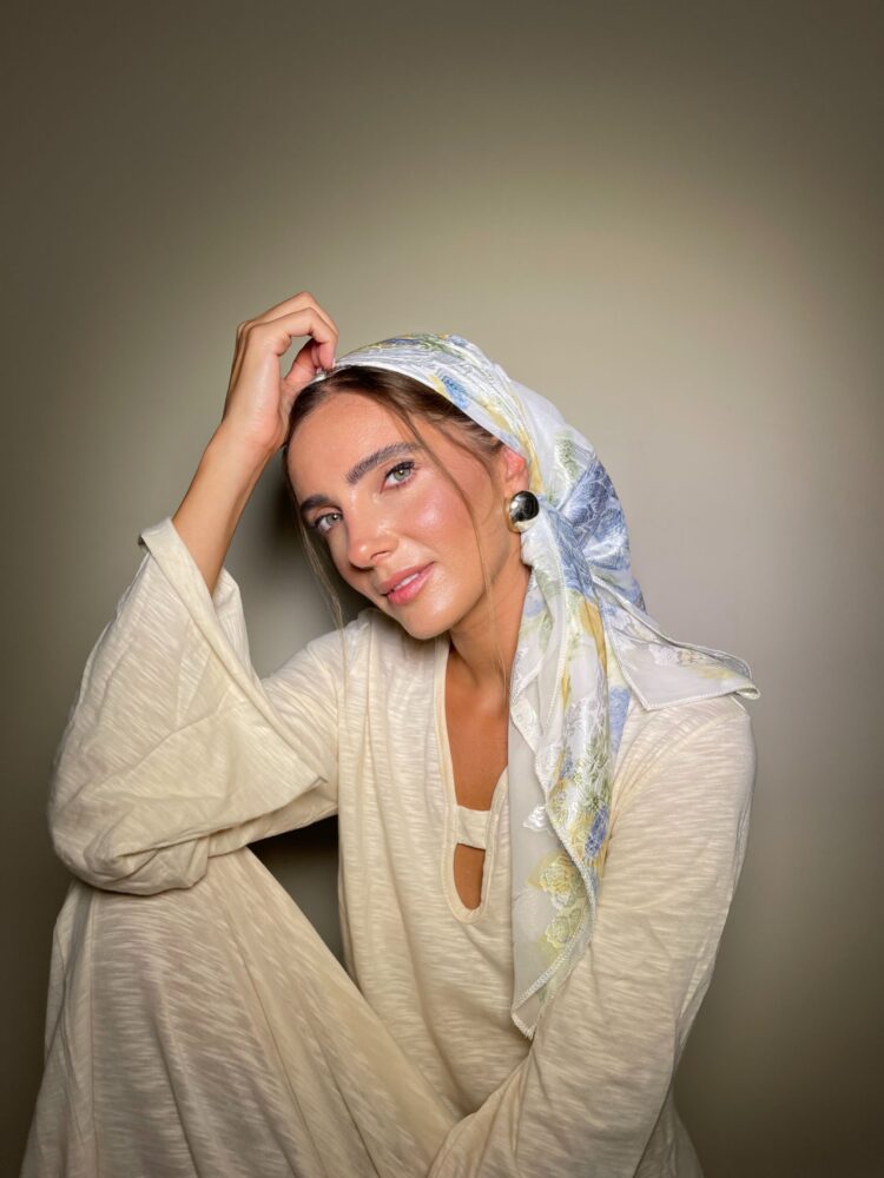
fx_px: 851
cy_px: 589
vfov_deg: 69.4
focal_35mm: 25
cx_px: 442
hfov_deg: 54.9
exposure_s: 1/141
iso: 32
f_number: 1.6
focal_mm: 5.1
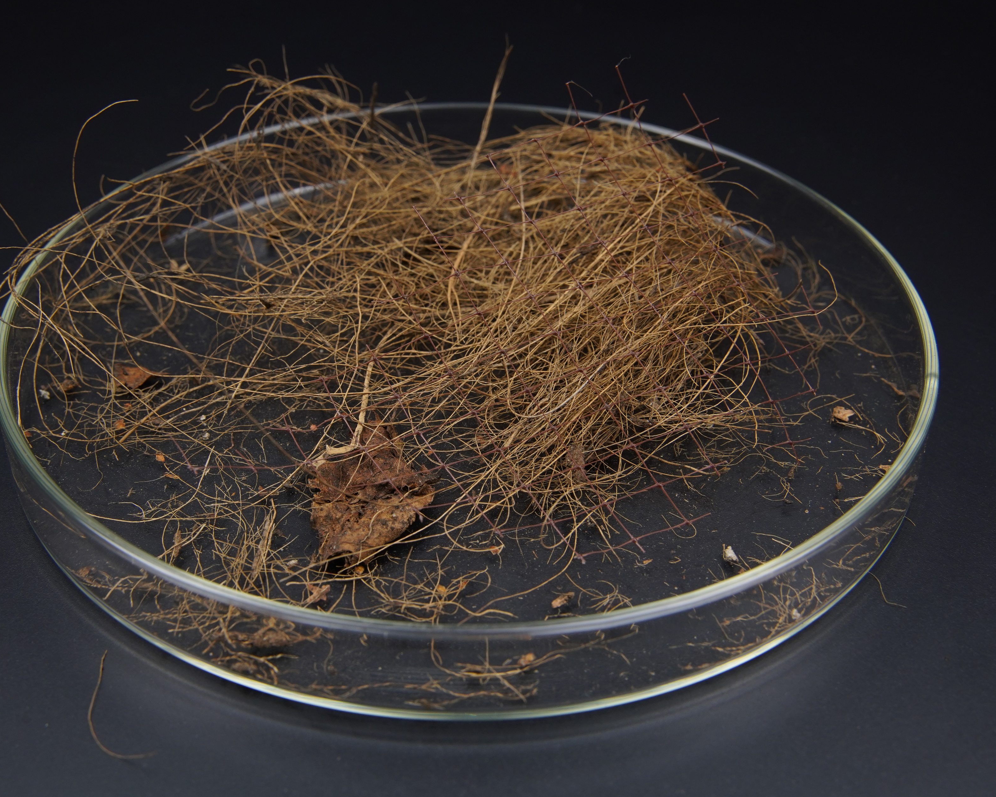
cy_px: 383
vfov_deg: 33.4
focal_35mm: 45
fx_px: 1327
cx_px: 469
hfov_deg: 41.1
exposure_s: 1/10
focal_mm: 36
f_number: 13
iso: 800
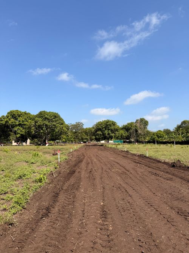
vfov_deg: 71.6
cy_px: 126
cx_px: 94
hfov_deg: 56.8
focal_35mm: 24
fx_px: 175
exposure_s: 1/4673
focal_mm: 6.76
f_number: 1.78
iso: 80
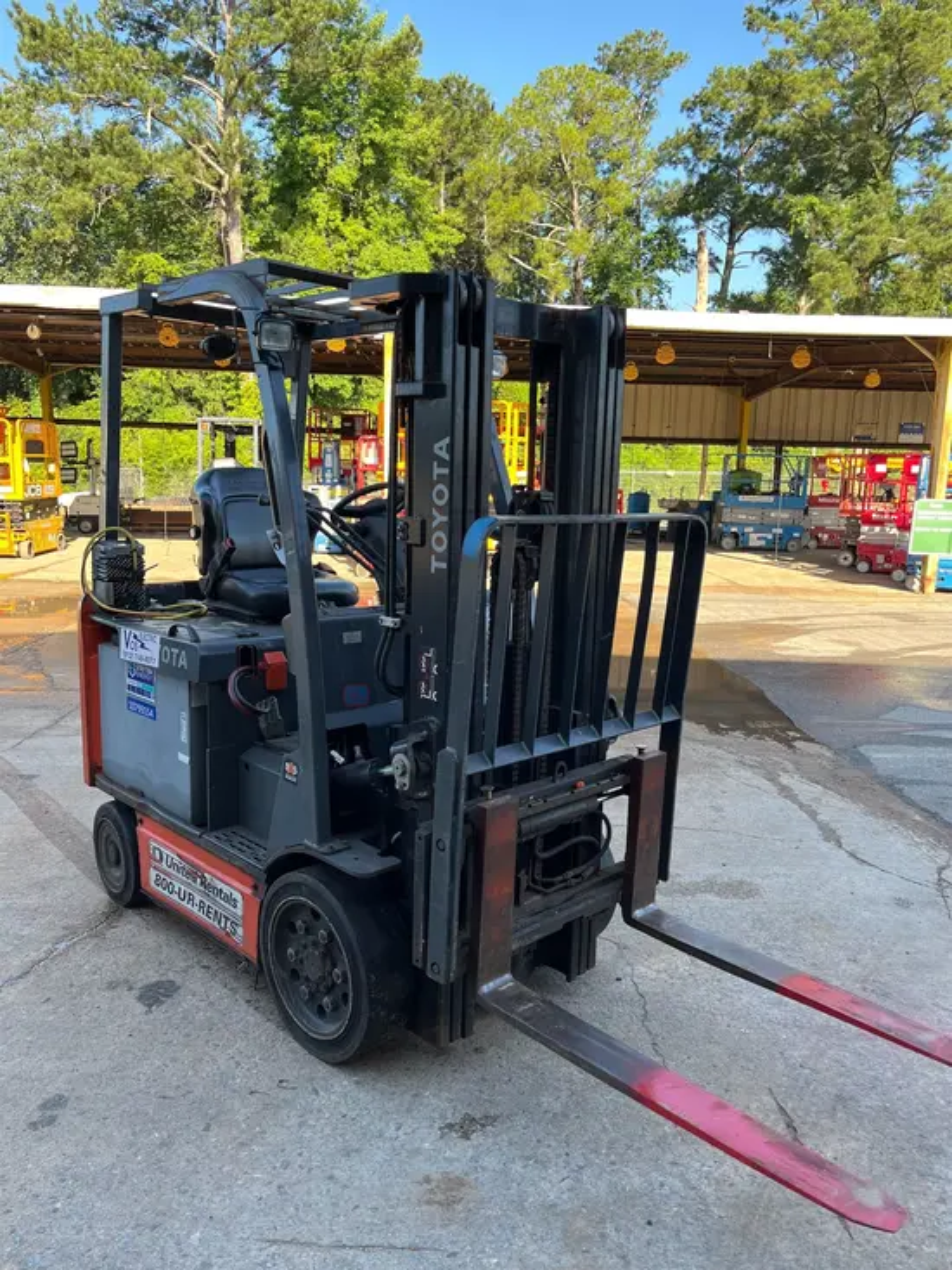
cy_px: 635
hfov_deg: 53.1
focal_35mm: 26
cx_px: 476
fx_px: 953
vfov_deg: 67.3
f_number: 1.6
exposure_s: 1/415
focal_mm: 5.1
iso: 50
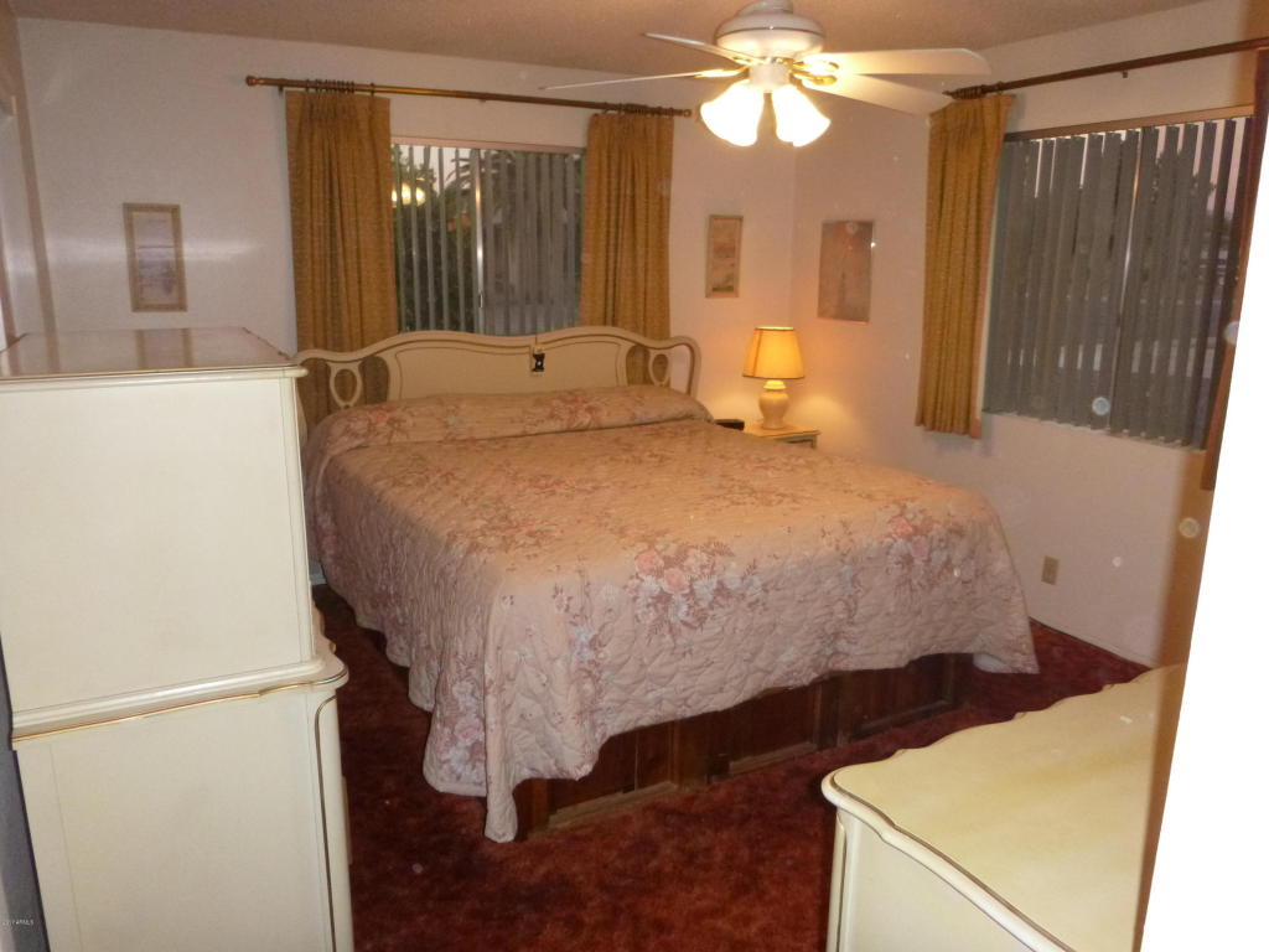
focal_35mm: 25
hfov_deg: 69.4
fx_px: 916
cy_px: 476
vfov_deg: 54.9
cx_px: 634
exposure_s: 1/60
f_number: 3.9
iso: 400
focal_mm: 4.5
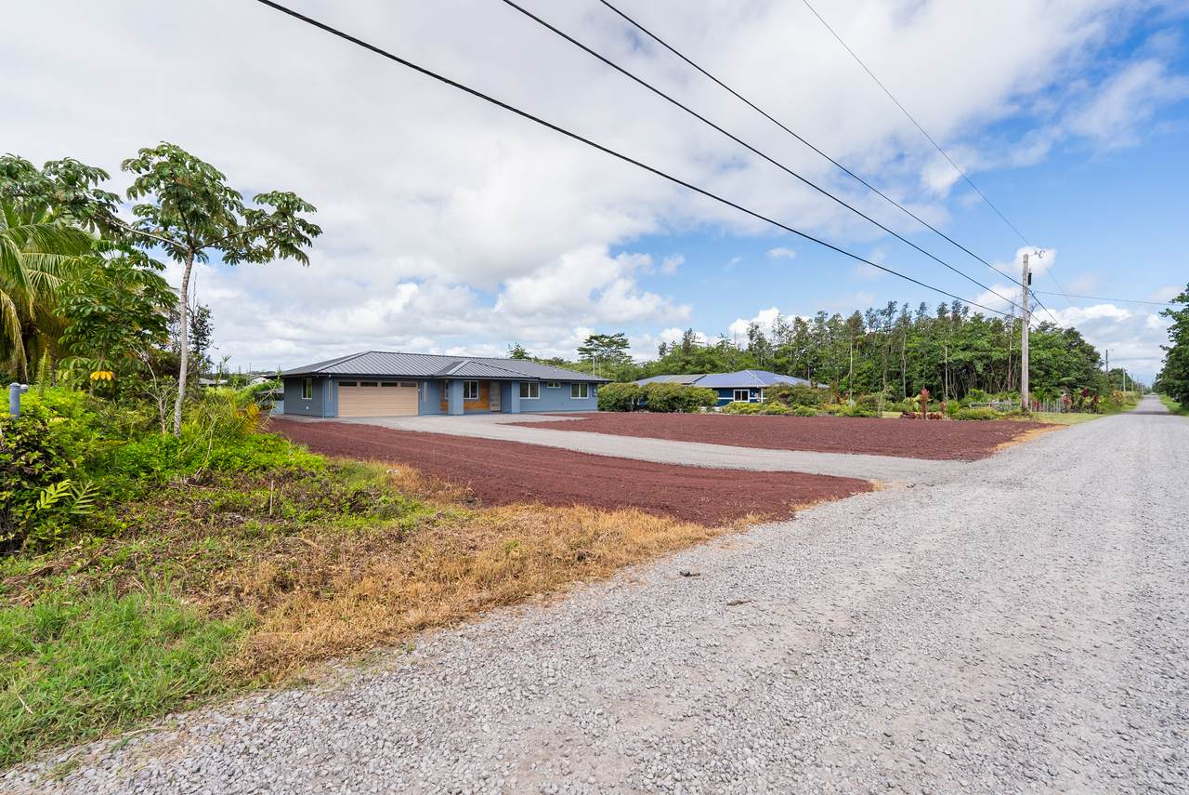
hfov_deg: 96.7
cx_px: 594
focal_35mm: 16
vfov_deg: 73.8
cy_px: 398
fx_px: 529
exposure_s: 1/200
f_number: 9
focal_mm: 16
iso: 200
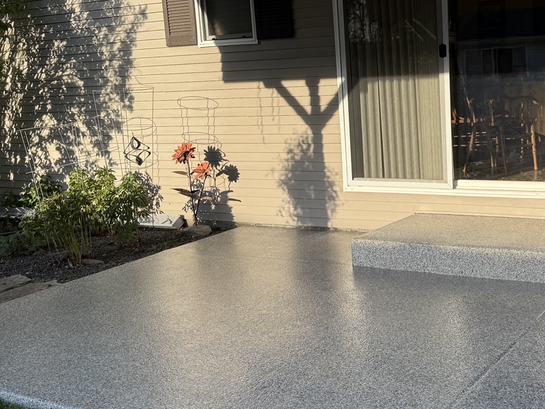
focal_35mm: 48
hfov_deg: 38.3
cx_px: 429
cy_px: 173
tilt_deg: -7.3
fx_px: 756
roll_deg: +2.5
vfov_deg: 30.2
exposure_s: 1/2833
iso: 80
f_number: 1.78
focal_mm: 6.76
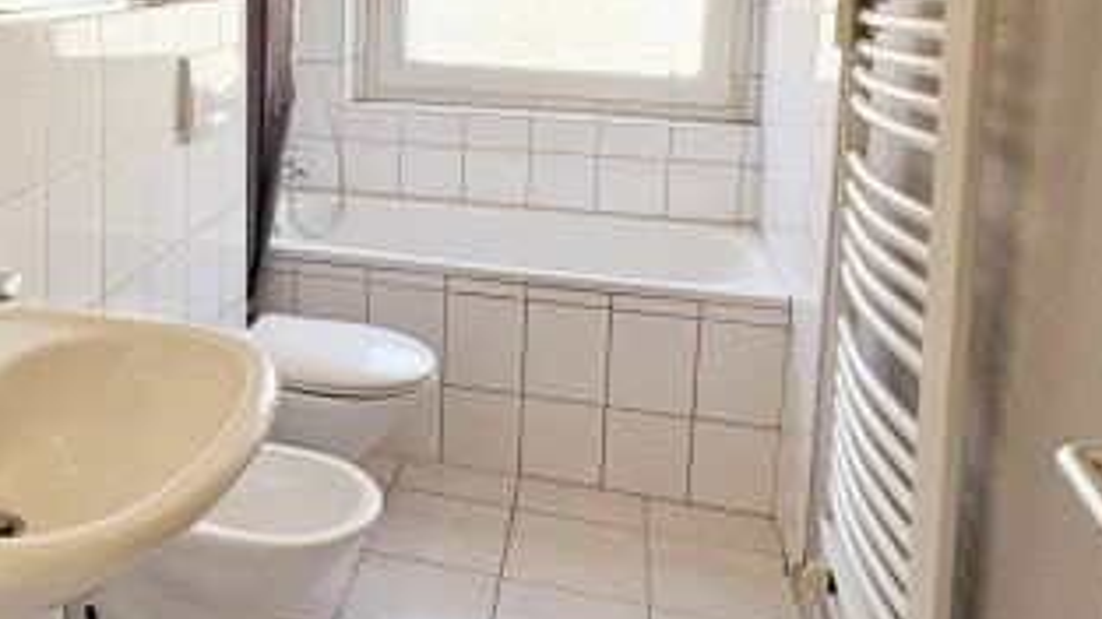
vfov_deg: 30.8
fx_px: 1081
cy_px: 88
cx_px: 261
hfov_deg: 51.4
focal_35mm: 37
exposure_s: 1/130
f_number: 2.2
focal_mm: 2.22
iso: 64
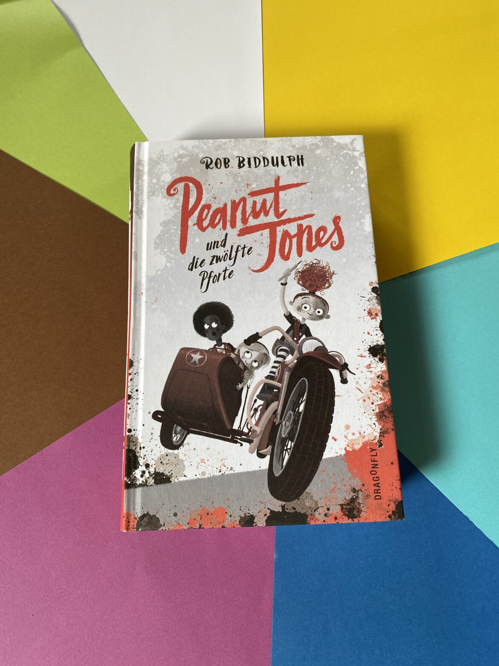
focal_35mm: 26
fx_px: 500
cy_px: 333
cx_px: 250
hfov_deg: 53.1
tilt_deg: -74.1
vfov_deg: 67.3
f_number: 1.8
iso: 80
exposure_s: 1/121
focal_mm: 4.25
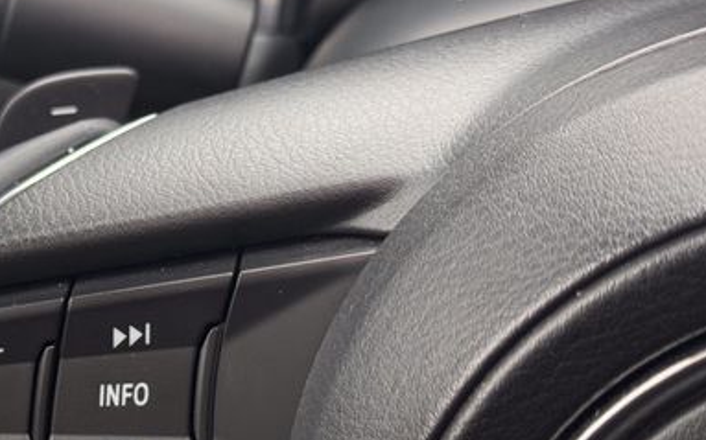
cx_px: 129
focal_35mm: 85
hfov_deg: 24.0
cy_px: 337
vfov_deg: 15.3
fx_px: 1635
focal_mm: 6.76
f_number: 1.78
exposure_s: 1/121
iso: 80
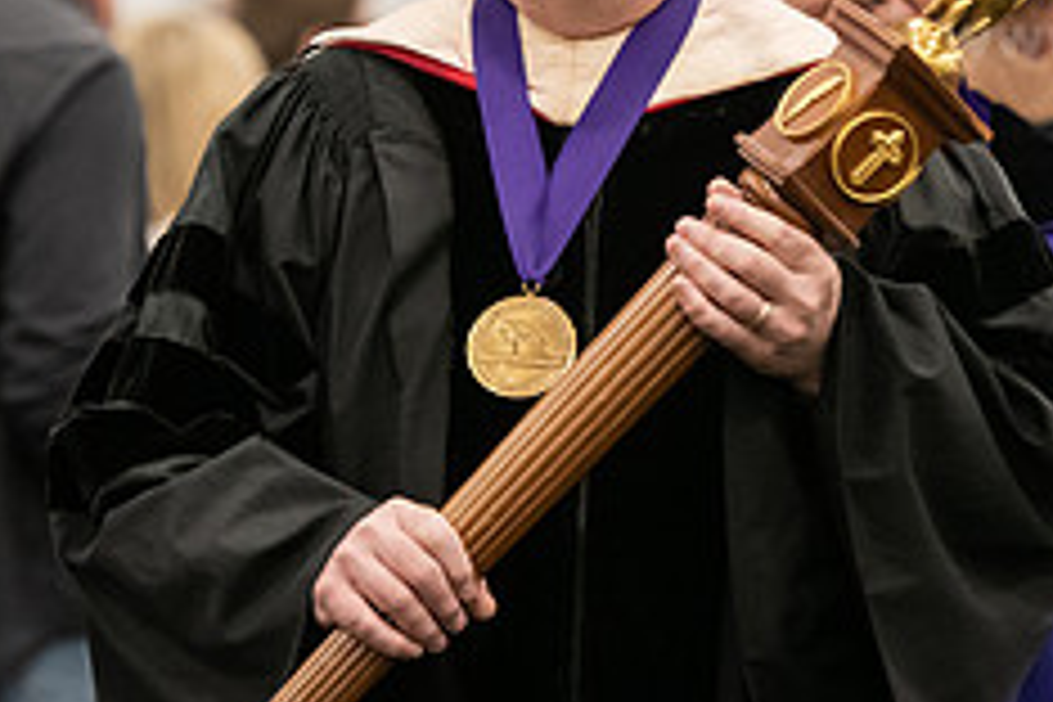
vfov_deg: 4.0
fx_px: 10149
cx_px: 738
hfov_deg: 5.9
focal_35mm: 347
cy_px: 133
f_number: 3.2
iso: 3200
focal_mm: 140
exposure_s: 1/200
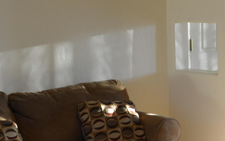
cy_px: 59
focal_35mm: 105
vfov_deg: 12.5
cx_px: 223
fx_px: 644
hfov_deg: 19.3
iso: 450
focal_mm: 18
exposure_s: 1/60
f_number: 4
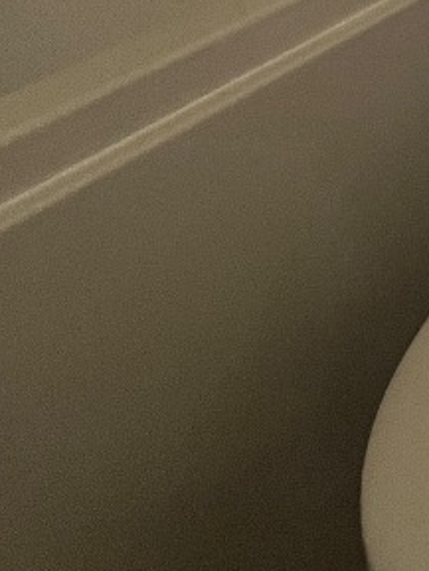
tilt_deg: -8.0
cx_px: 834
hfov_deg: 18.7
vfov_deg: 26.7
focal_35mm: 54
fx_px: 892
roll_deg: +3.6
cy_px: -261
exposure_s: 1/99
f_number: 1.8
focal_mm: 1.57
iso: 80
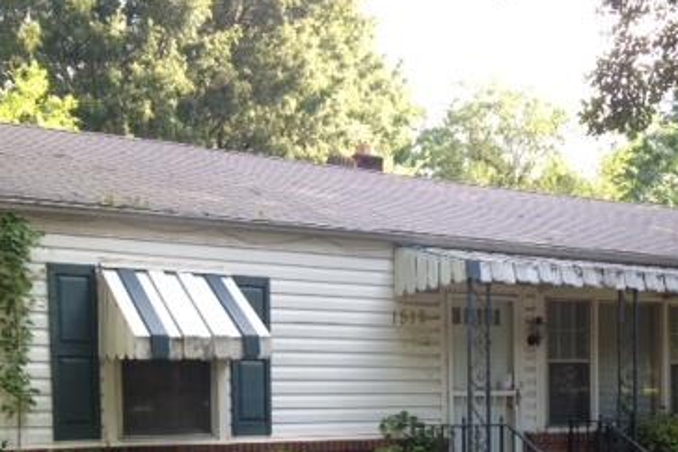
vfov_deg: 20.6
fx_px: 1206
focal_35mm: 64
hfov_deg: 31.4
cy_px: 441
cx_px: 373
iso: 50
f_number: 2.4
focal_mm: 4.28
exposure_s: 1/129
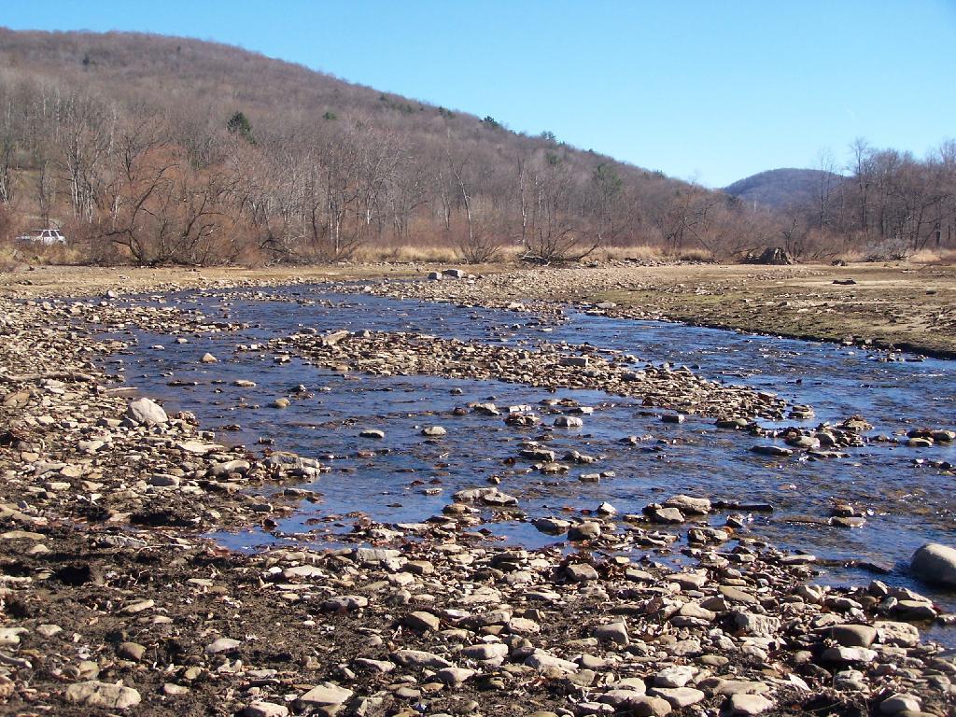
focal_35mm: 51
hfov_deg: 37.5
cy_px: 358
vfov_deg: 28.6
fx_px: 1408
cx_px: 478
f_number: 3
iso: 100
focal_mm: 8.5
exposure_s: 1/800
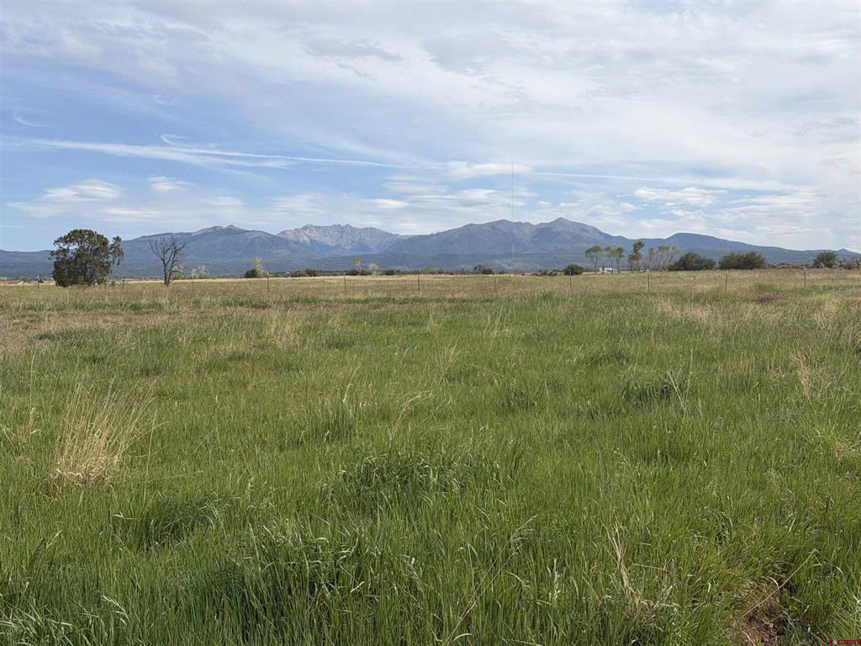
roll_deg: +0.8
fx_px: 1194
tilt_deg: -2.1
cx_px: 430
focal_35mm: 48
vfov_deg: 30.3
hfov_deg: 39.7
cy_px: 323
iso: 64
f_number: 1.78
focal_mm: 6.76
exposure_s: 1/6024
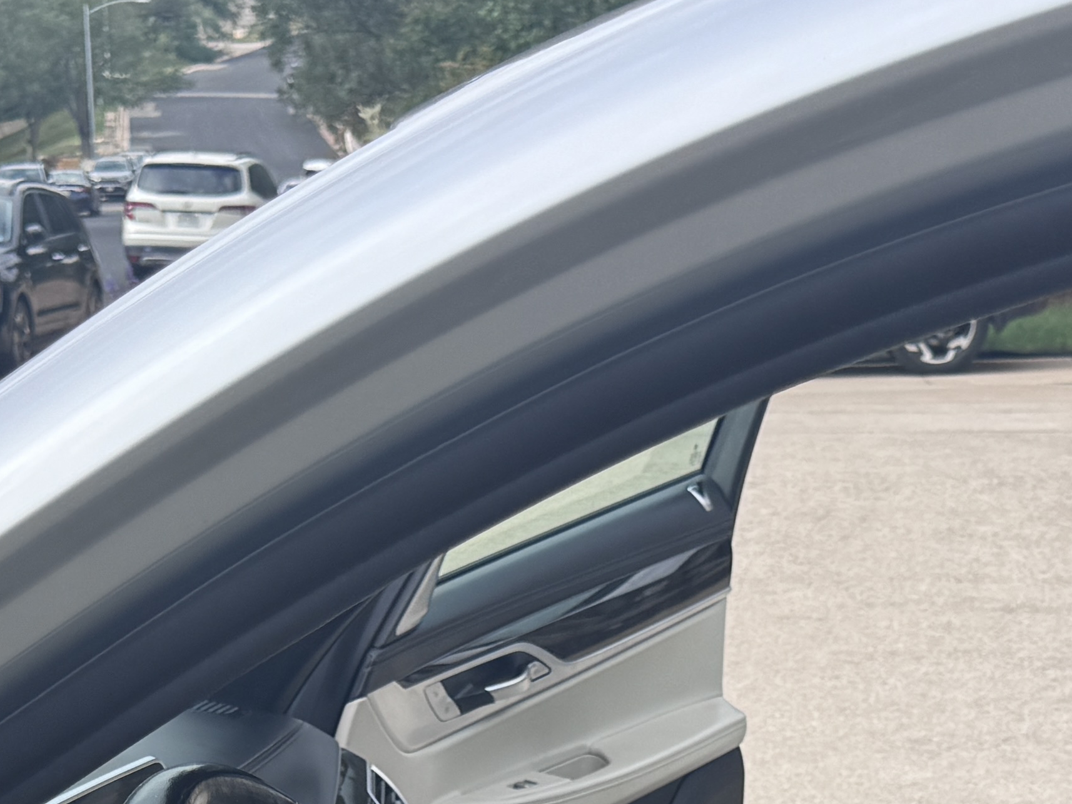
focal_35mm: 80
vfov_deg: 16.5
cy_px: 1262
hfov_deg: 24.4
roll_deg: -0.7
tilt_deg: -22.4
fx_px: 2477
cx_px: 559
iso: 80
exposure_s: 1/1488
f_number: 1.78
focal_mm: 6.76
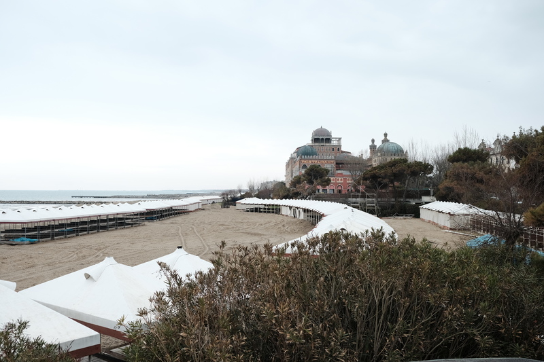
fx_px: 529
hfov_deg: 54.4
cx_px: 272
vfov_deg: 37.8
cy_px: 181
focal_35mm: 35
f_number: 4
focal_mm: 23
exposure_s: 1/400
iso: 200
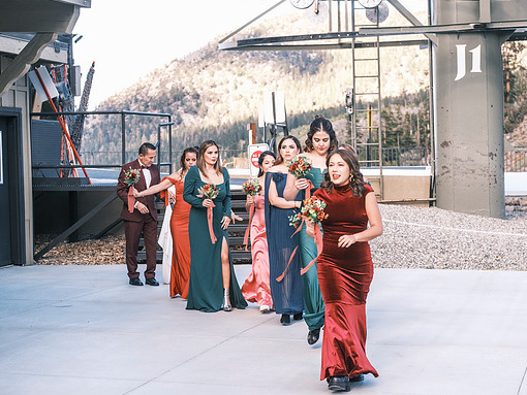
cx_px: 275
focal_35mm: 82
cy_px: 196
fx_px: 1249
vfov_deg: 18.0
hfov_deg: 23.8
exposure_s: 1/900
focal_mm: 50
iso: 400
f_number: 2.8
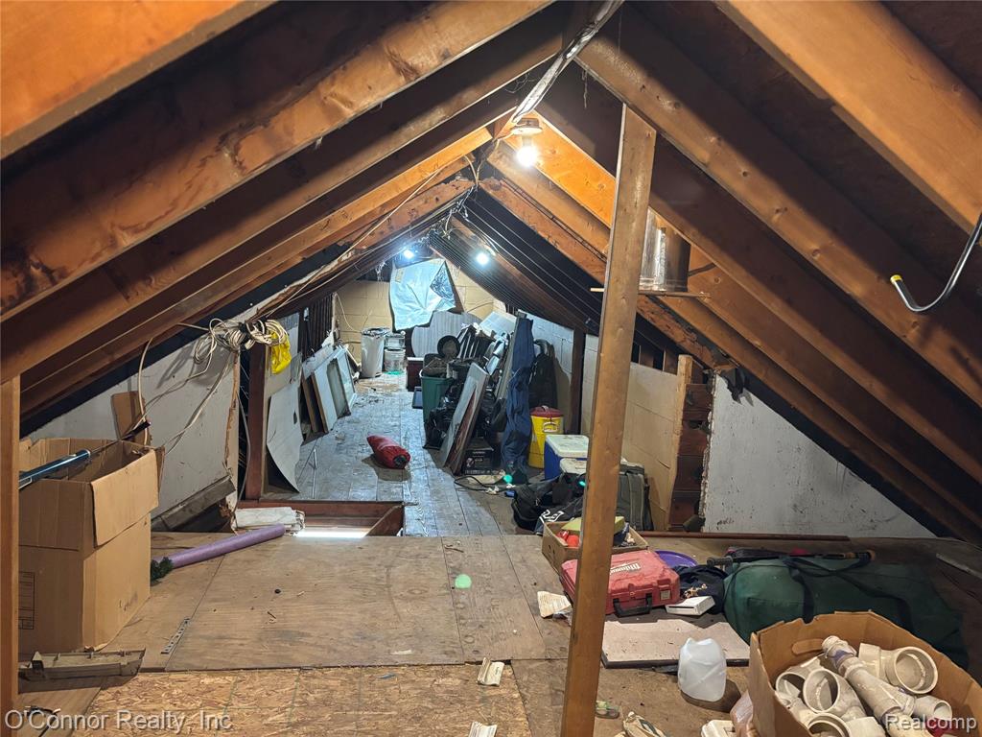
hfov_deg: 67.3
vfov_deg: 53.1
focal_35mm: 26
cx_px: 491
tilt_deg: -7.8
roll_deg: -3.8
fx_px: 738
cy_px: 368
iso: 640
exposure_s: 1/40
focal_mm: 5.96
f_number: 1.6
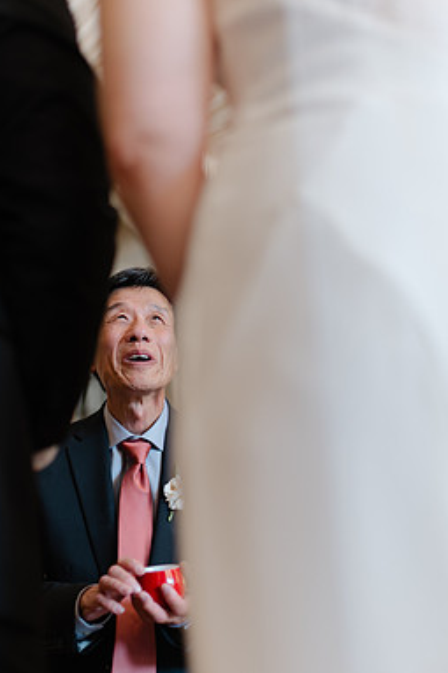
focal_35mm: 53
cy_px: 336
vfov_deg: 37.5
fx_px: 990
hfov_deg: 25.4
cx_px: 160
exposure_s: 1/160
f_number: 1.4
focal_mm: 35
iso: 200
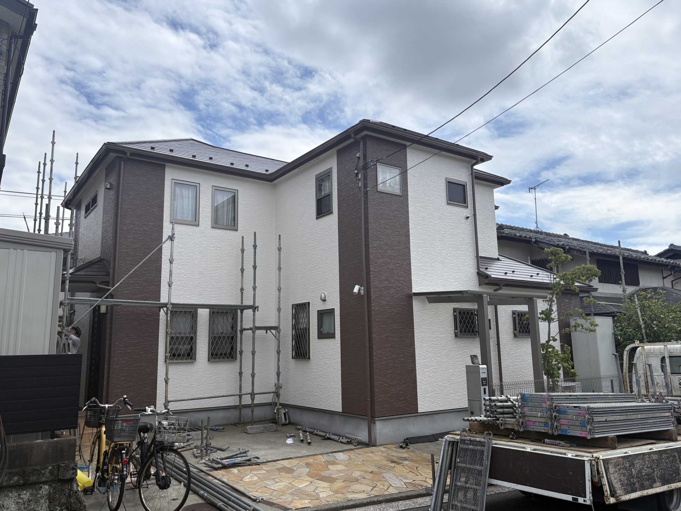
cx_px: 335
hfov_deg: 65.3
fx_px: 531
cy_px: 256
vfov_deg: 51.4
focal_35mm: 27
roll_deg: +1.9
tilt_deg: +11.5
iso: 50
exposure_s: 1/4950
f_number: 1.6
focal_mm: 5.96
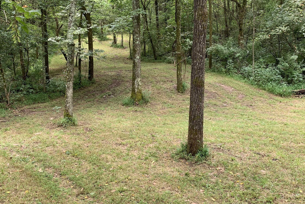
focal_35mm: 36
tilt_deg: -4.2
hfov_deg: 53.1
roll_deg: +2.1
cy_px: 112
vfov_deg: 36.8
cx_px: 147
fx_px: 305
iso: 50
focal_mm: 4.25
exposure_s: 1/121
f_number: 1.8
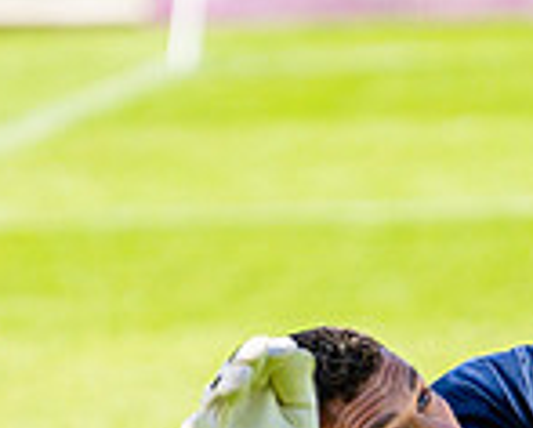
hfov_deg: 2.5
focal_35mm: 767
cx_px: 323
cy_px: 754
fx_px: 12115
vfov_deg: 2.0
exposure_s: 1/3200
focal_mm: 85
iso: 100
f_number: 1.6
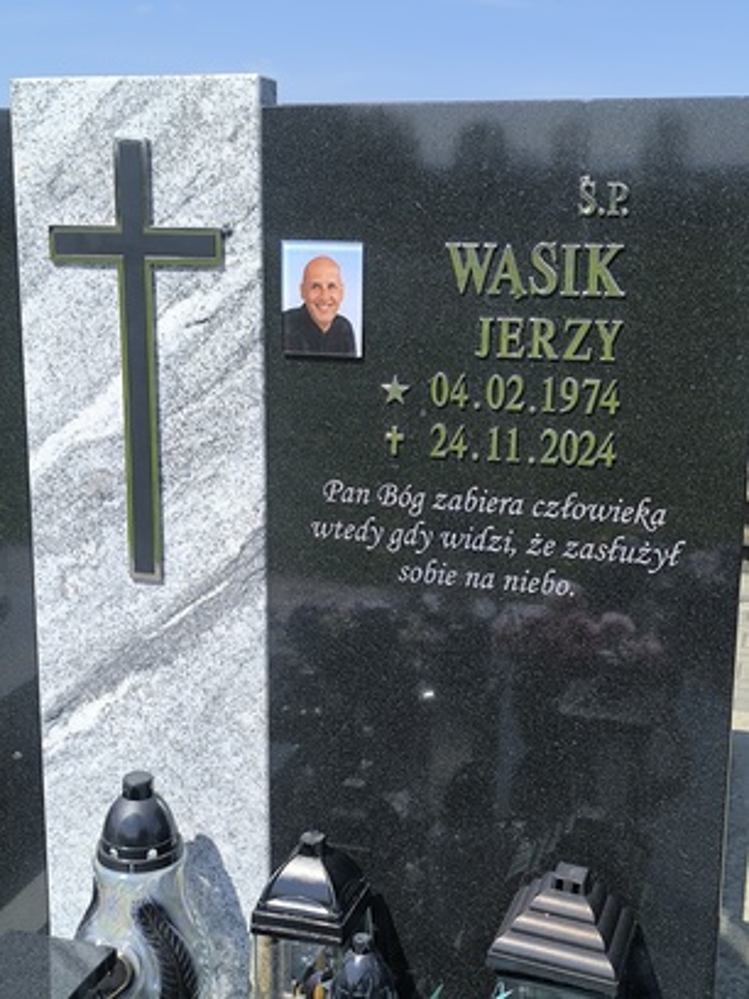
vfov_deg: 41.2
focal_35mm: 46
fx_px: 1327
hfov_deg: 31.5
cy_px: 500
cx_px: 374
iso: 50
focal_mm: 6.14
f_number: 1.65
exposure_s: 1/677
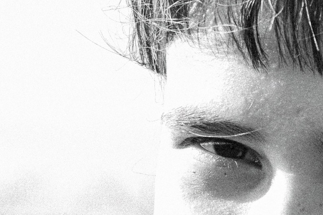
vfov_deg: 3.8
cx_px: 515
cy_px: 268
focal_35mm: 360
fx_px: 3230
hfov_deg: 5.7
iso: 100
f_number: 4.8
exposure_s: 1/160
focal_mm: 48.6
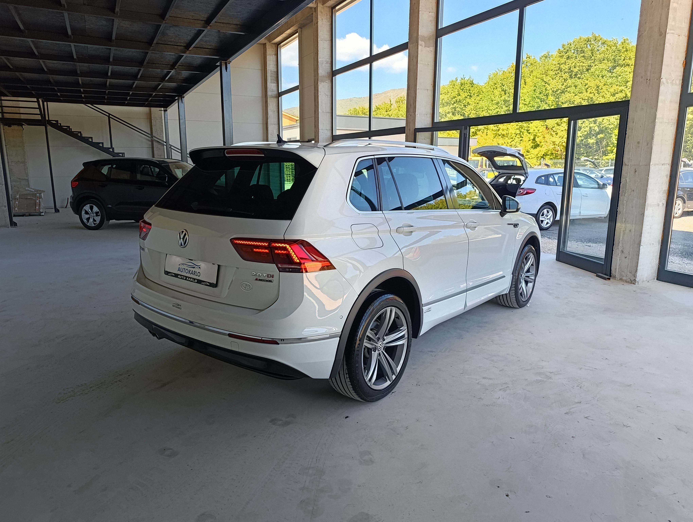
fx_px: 461
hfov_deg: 73.8
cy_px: 261
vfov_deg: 59.0
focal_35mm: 23
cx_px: 346
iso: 125
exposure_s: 1/100
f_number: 1.7
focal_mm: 6.11
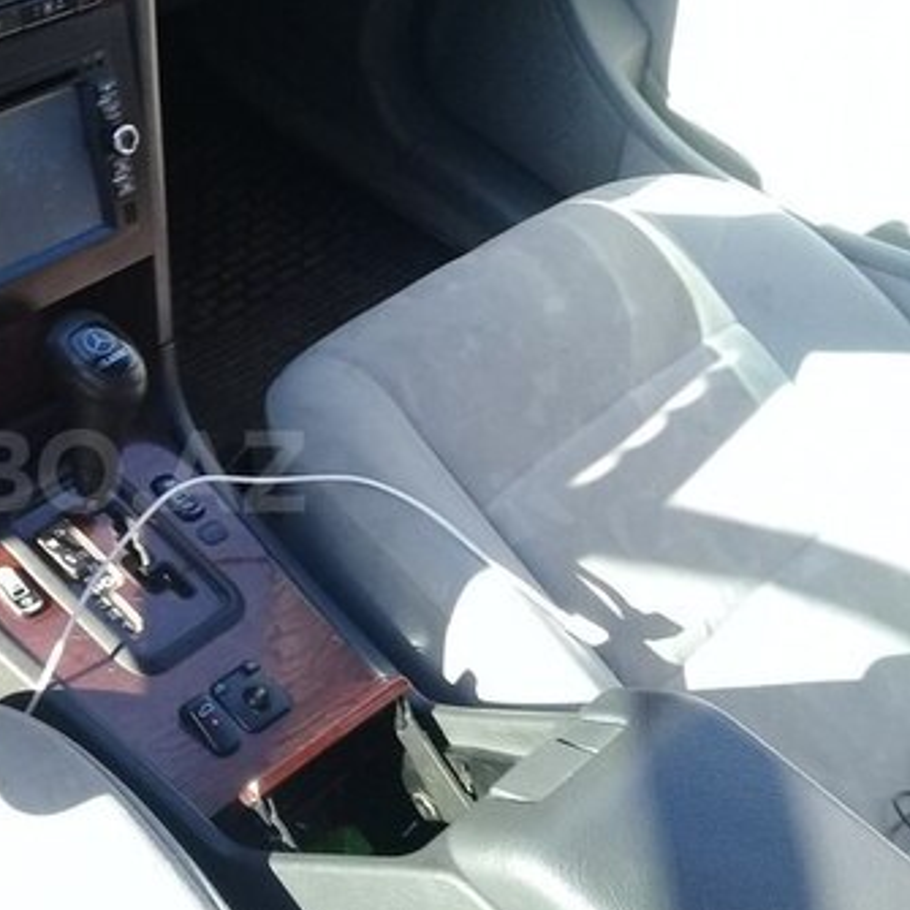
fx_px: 1606
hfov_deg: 29.8
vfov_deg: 31.6
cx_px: 27
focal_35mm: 54
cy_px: 471
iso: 64
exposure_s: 1/100
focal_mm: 3.3
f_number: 2.2
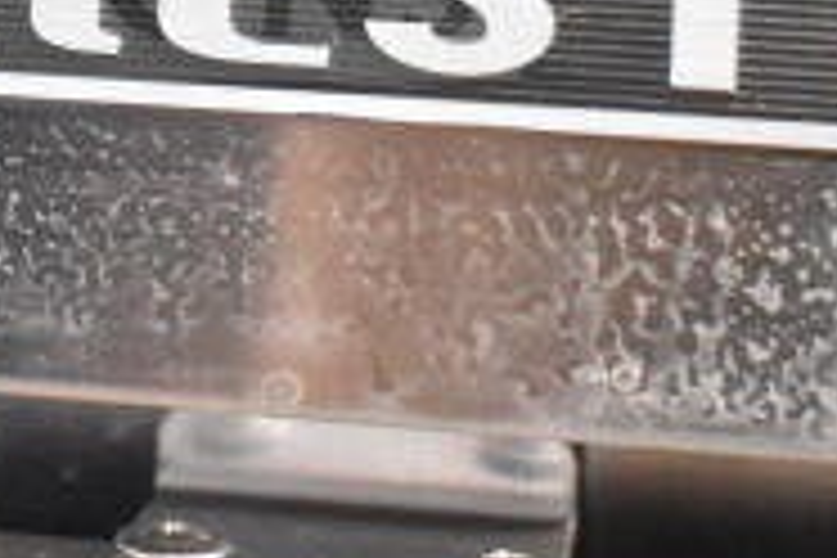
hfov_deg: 14.2
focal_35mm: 143
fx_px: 3316
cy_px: -277
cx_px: 14
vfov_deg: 9.4
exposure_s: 1/50
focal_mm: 29
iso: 6400
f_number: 4.2
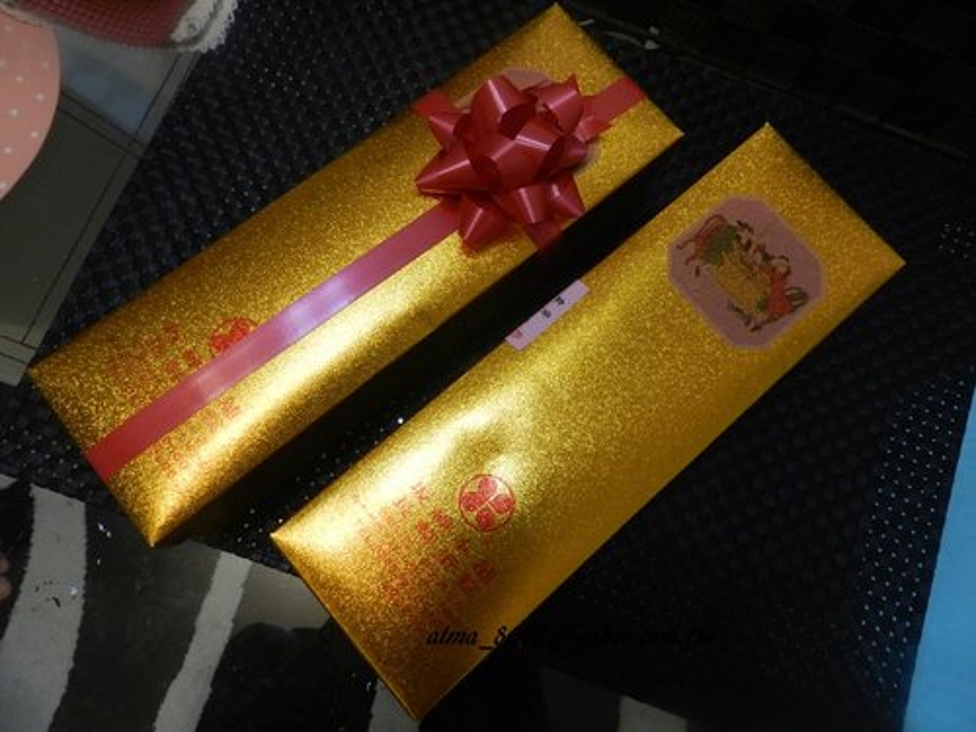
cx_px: 488
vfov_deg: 58.9
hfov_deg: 73.9
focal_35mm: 23
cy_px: 366
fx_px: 648
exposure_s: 1/30
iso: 400
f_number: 3.4
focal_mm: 4
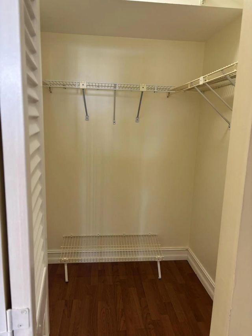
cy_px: 168
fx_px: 252
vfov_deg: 67.3
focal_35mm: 26
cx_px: 126
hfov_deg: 53.1
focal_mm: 5.96
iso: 160
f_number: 1.6
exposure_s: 1/60
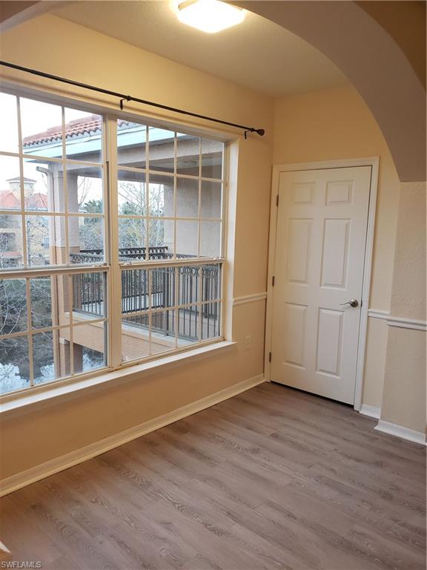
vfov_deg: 67.3
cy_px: 285
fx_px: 428
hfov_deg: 53.1
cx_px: 214
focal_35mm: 26
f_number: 2.4
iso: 250
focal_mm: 4.3
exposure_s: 1/60
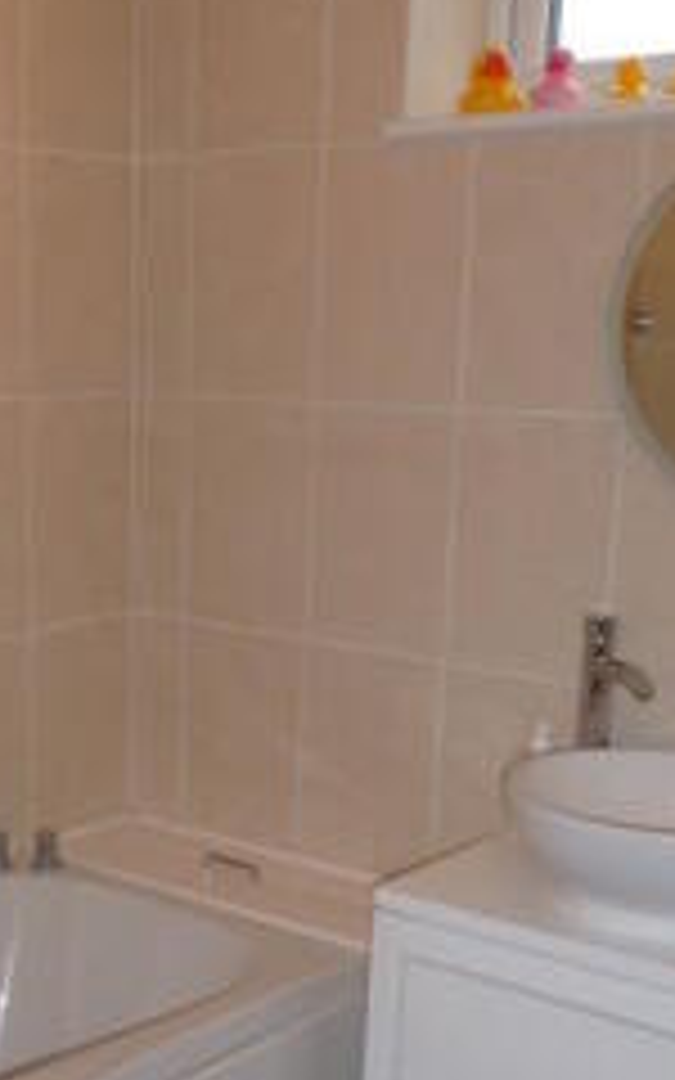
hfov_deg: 23.5
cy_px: 808
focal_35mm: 54
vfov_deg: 36.7
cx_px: 104
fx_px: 1589
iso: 100
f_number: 3.3
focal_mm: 4.7
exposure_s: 1/30
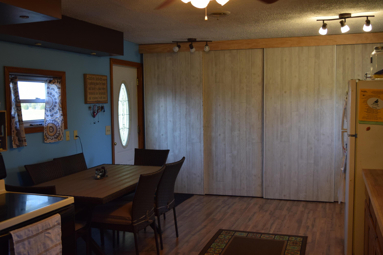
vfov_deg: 33.0
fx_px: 431
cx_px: 192
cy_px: 128
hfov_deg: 47.9
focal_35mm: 40
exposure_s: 1/60
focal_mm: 27
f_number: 4
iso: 400
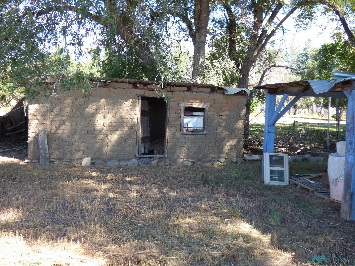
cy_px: 133
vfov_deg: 41.8
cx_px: 178
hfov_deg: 54.0
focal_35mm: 34
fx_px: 349
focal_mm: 5.97
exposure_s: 1/125
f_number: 3.4
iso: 100
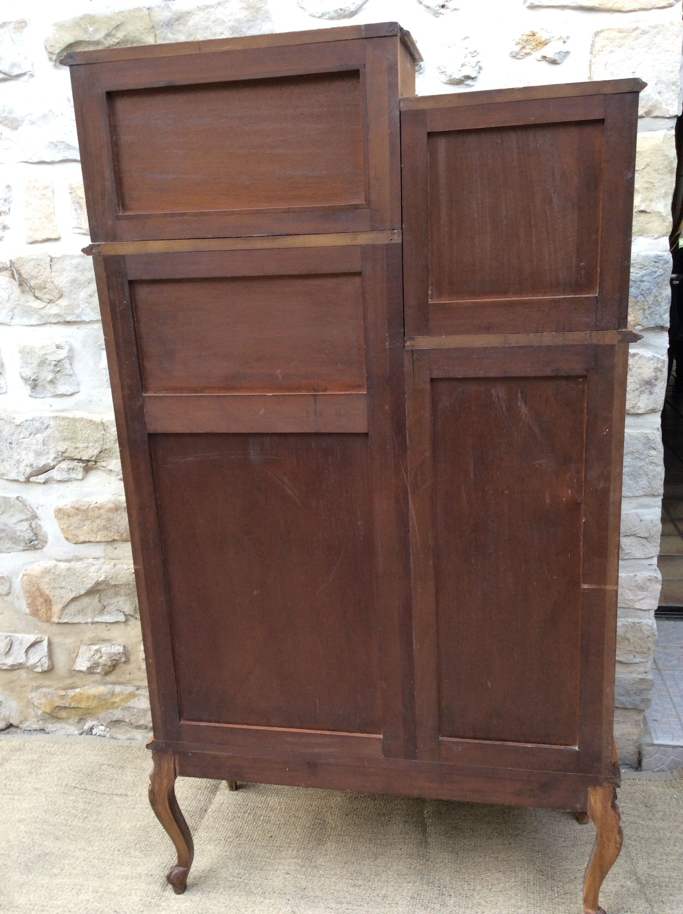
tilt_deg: -16.2
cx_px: 342
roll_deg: +3.3
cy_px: 457
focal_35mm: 32
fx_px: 844
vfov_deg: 56.9
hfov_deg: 44.1
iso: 40
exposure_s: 1/50
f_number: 2.4
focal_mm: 3.3
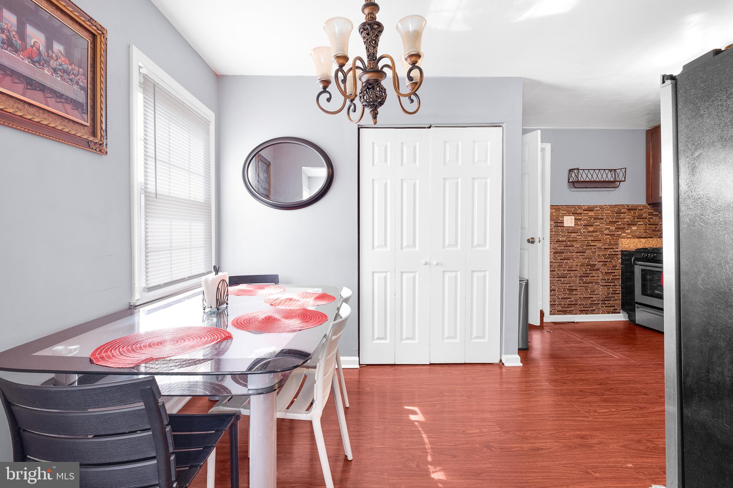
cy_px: 244
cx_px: 366
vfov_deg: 77.3
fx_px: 305
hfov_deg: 100.4
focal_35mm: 15
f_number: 8
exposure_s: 1/13
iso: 320
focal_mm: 10
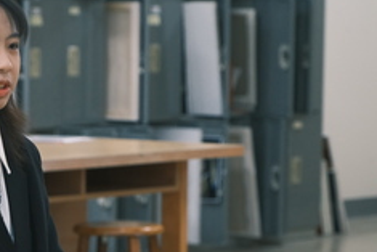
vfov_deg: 4.0
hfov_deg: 5.9
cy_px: 181
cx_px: 101
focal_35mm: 346
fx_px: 3625
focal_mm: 135
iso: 2000
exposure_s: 1/80
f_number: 5.6
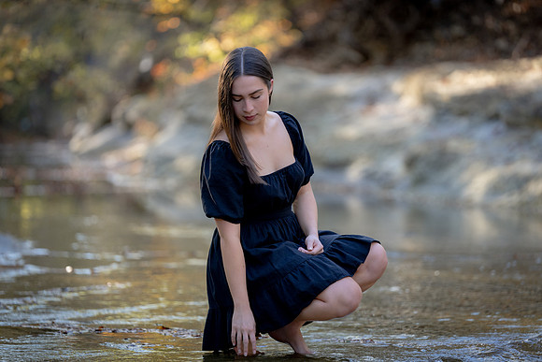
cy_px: 181
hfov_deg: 12.6
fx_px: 2455
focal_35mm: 163
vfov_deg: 8.4
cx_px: 271
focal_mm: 163
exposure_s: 1/500
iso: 500
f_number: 2.8
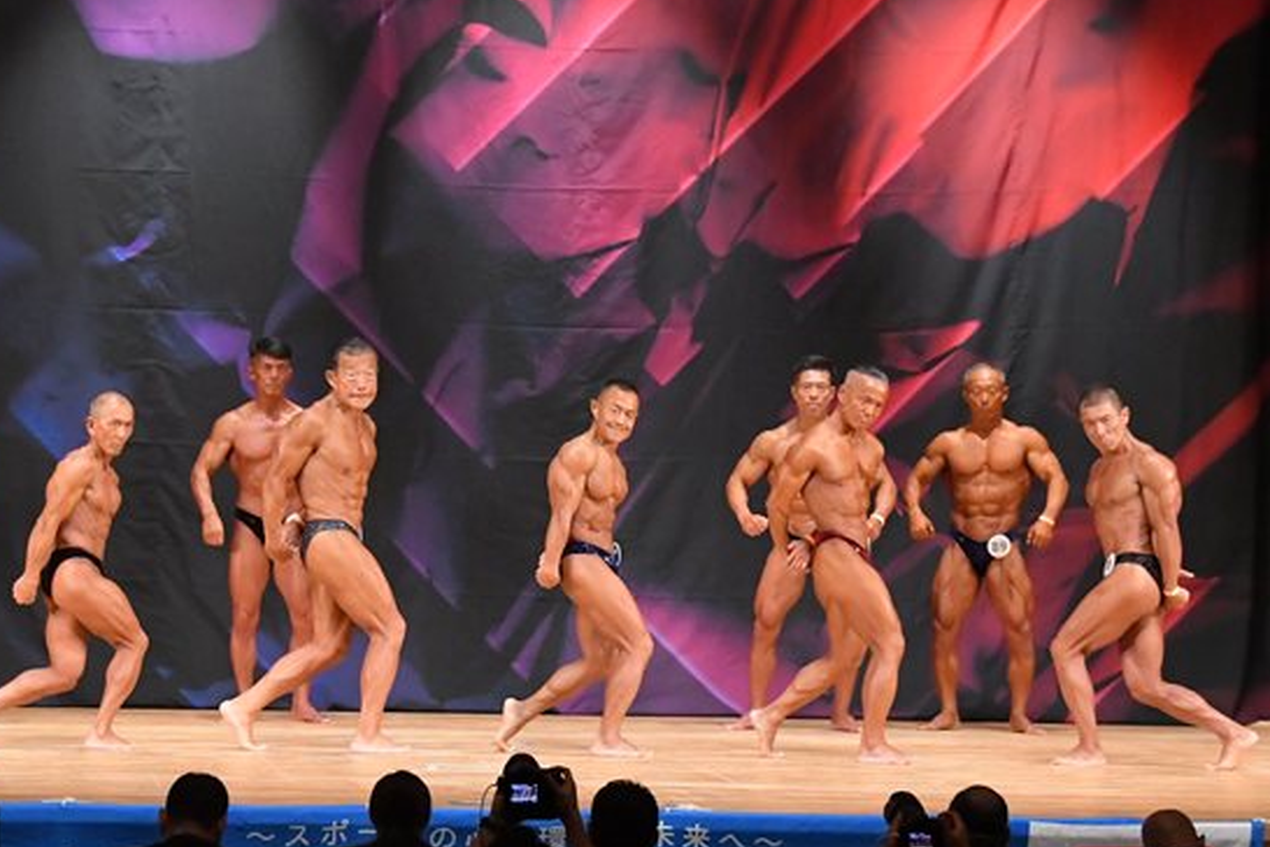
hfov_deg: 12.4
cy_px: 451
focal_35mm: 166
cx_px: 497
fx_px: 5856
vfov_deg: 8.3
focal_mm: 78
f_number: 5.6
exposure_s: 1/400
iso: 7200
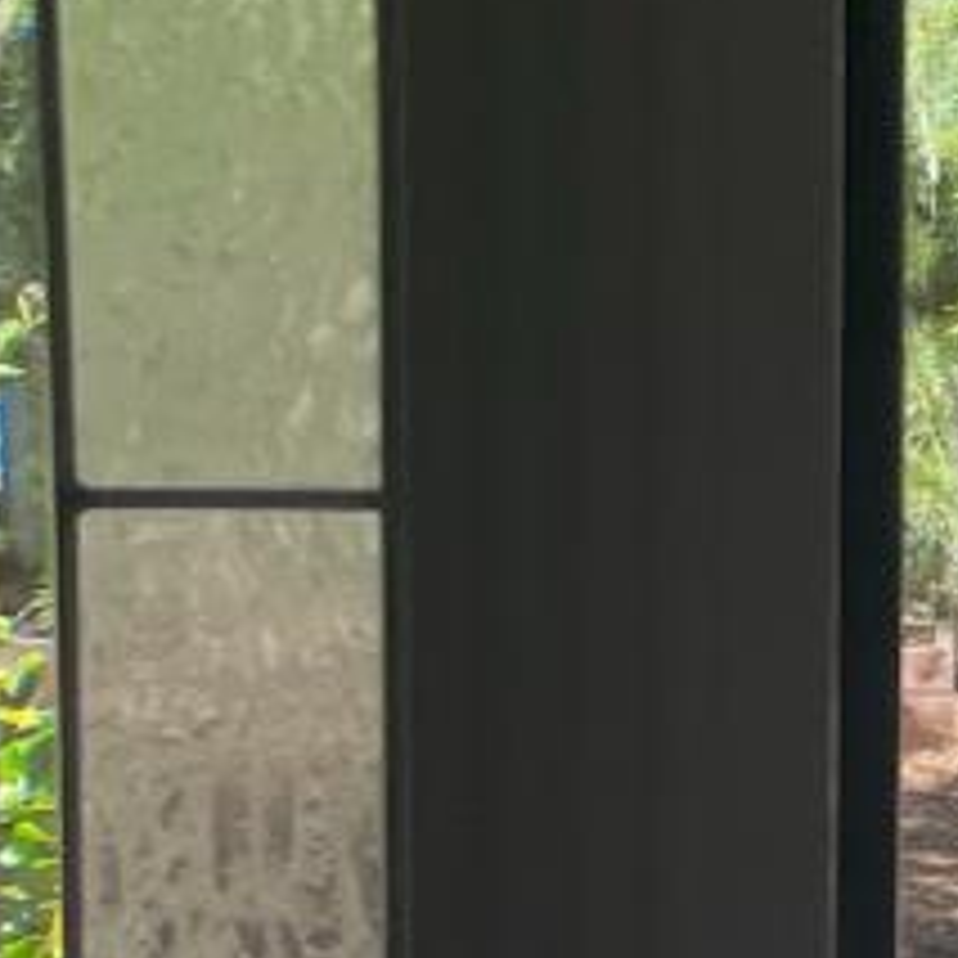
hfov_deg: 9.3
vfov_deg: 10.8
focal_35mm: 162
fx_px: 5072
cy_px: 699
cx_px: 2492
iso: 32
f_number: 1.6
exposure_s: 1/1195
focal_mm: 4.2
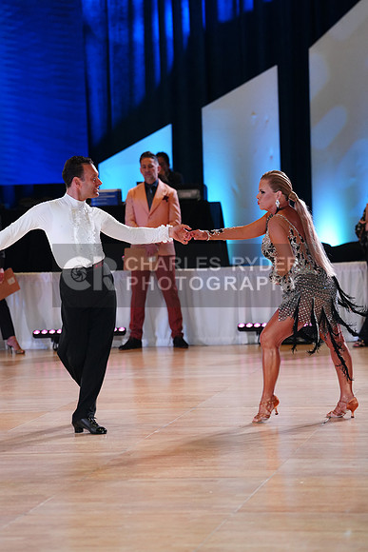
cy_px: 276
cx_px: 184
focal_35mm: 122
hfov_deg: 11.2
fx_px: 1869
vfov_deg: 16.8
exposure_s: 1/400
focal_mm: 122
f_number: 2.8
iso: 2000
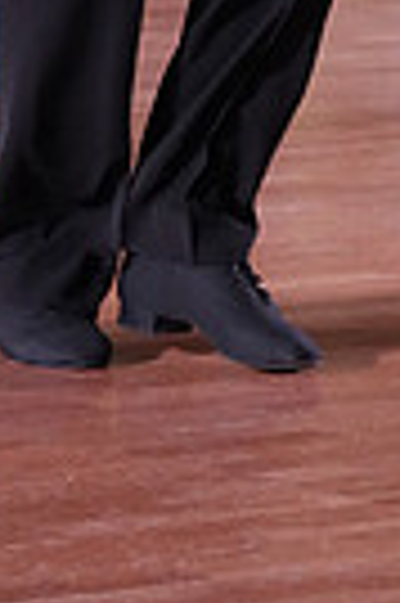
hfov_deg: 3.6
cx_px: 416
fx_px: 6366
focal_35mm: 381
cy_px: -616
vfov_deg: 5.3
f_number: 5
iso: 5000
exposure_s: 1/320
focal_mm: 88
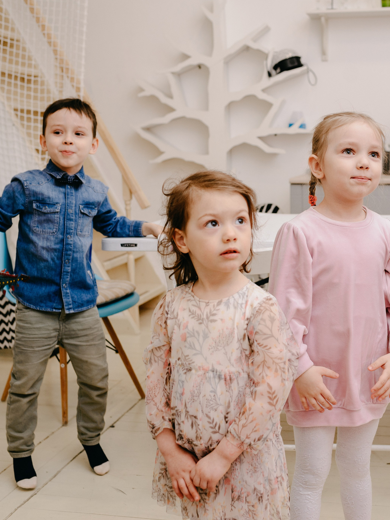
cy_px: 261
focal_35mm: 51
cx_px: 298
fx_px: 766
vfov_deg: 37.5
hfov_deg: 28.1
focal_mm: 35
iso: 400
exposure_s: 1/160
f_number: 3.2
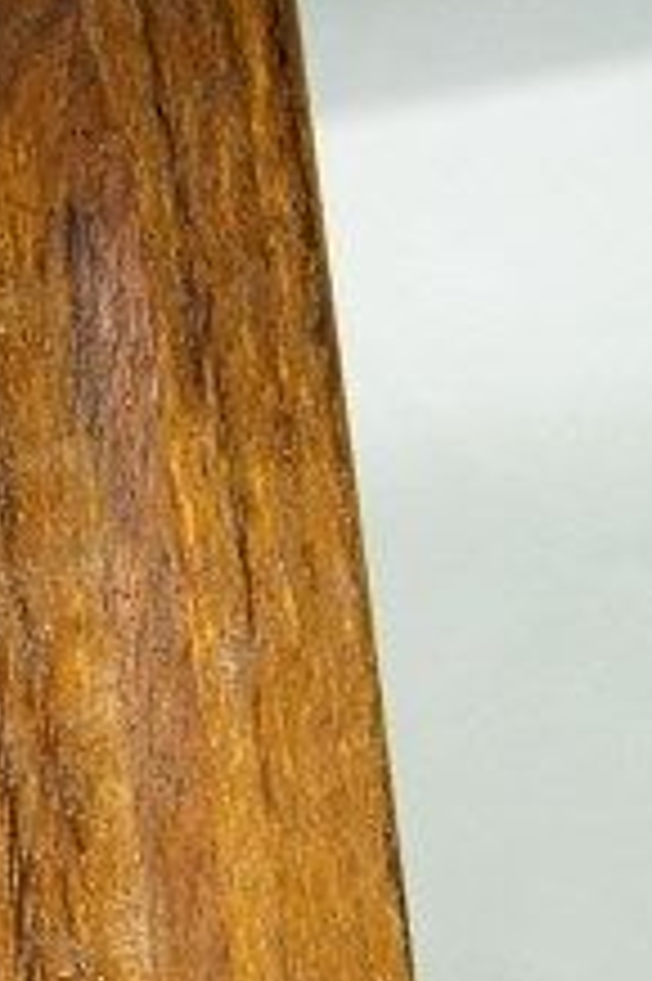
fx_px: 12920
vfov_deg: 4.3
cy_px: 392
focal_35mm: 475
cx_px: -926
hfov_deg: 2.9
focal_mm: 55
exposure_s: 1/30
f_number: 8
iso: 800
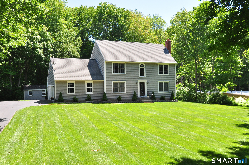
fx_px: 207
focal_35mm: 30
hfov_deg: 62.0
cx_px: 124
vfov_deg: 43.5
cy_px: 82
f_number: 8
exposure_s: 1/250
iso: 400
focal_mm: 20
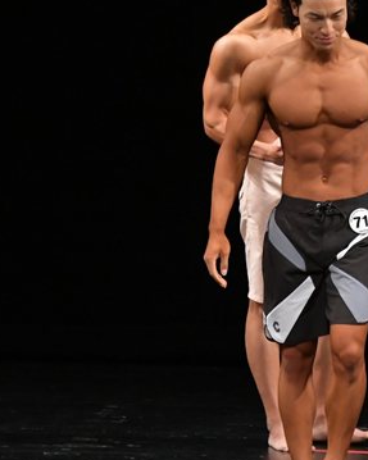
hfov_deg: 2.5
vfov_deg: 3.2
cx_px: 385
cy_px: 163
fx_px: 8281
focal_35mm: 608
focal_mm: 200
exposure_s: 1/400
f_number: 5.6
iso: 3200
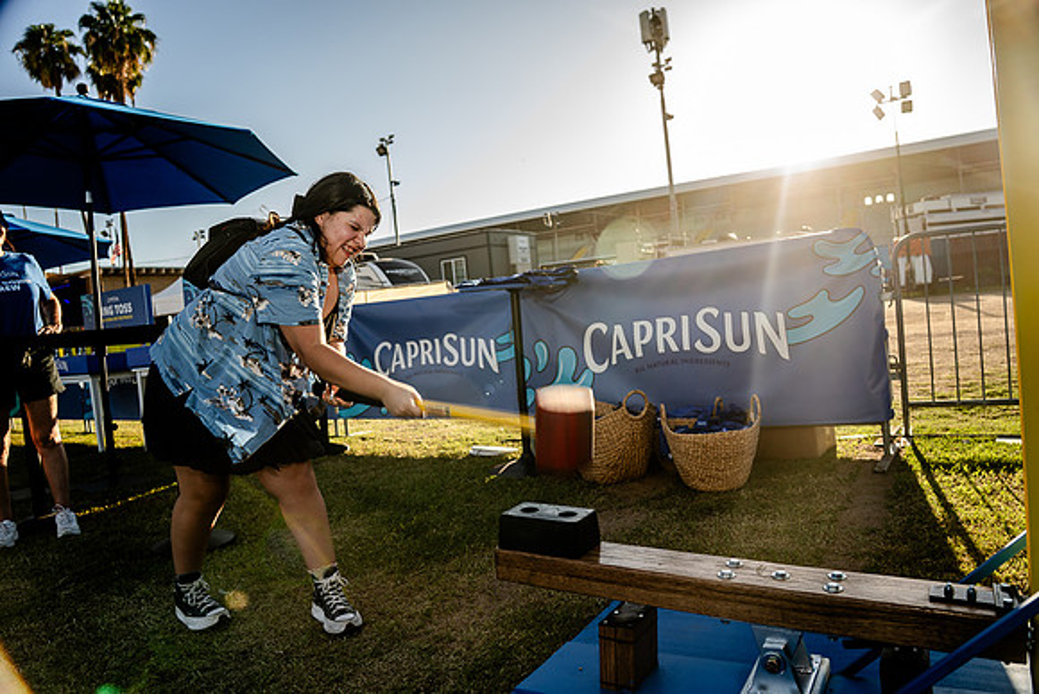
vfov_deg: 51.3
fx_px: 722
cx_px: 520
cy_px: 347
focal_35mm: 25
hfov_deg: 71.5
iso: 50
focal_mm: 25
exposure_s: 1/200
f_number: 4
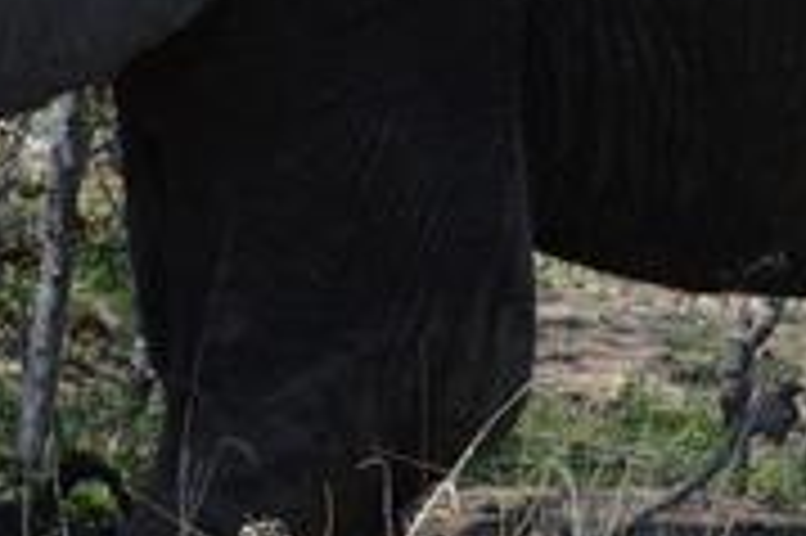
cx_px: 419
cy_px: -243
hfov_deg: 8.8
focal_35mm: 234
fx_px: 5239
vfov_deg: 5.8
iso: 100
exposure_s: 1/200
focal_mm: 35
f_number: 7.1
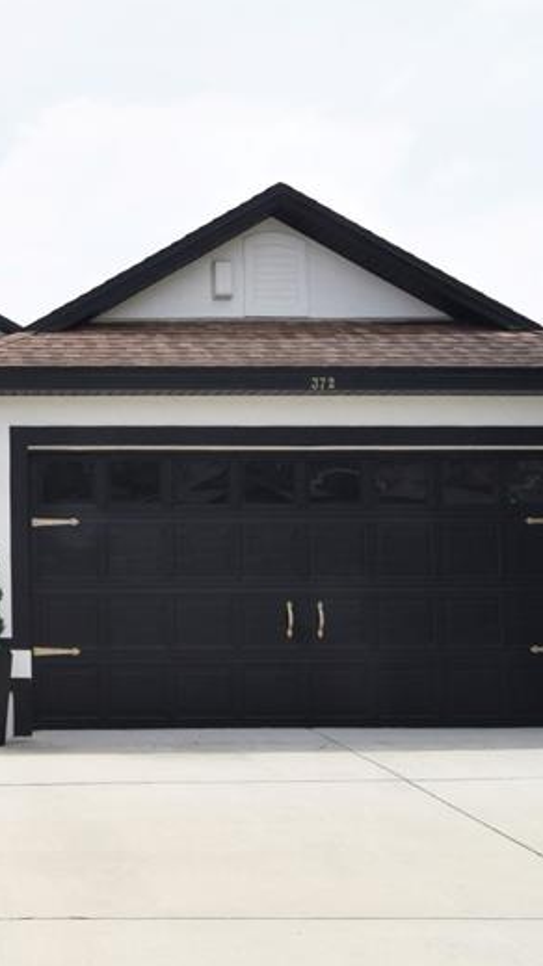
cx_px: -126
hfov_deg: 29.3
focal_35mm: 34
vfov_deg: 57.9
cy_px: 533
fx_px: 872
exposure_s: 1/400
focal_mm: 11
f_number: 10
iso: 200
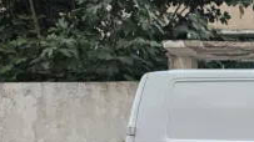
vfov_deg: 14.9
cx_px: 367
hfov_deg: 22.6
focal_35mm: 79
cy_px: 158
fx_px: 532
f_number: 1.7
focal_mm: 6.3
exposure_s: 1/200
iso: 640
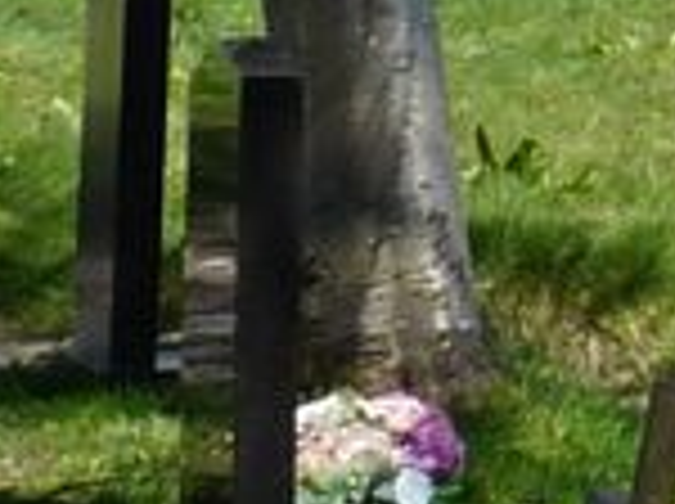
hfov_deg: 7.0
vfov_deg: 5.6
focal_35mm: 260
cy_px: -302
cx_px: 1858
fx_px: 5062
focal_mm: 4.8
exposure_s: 1/250
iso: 100
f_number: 5
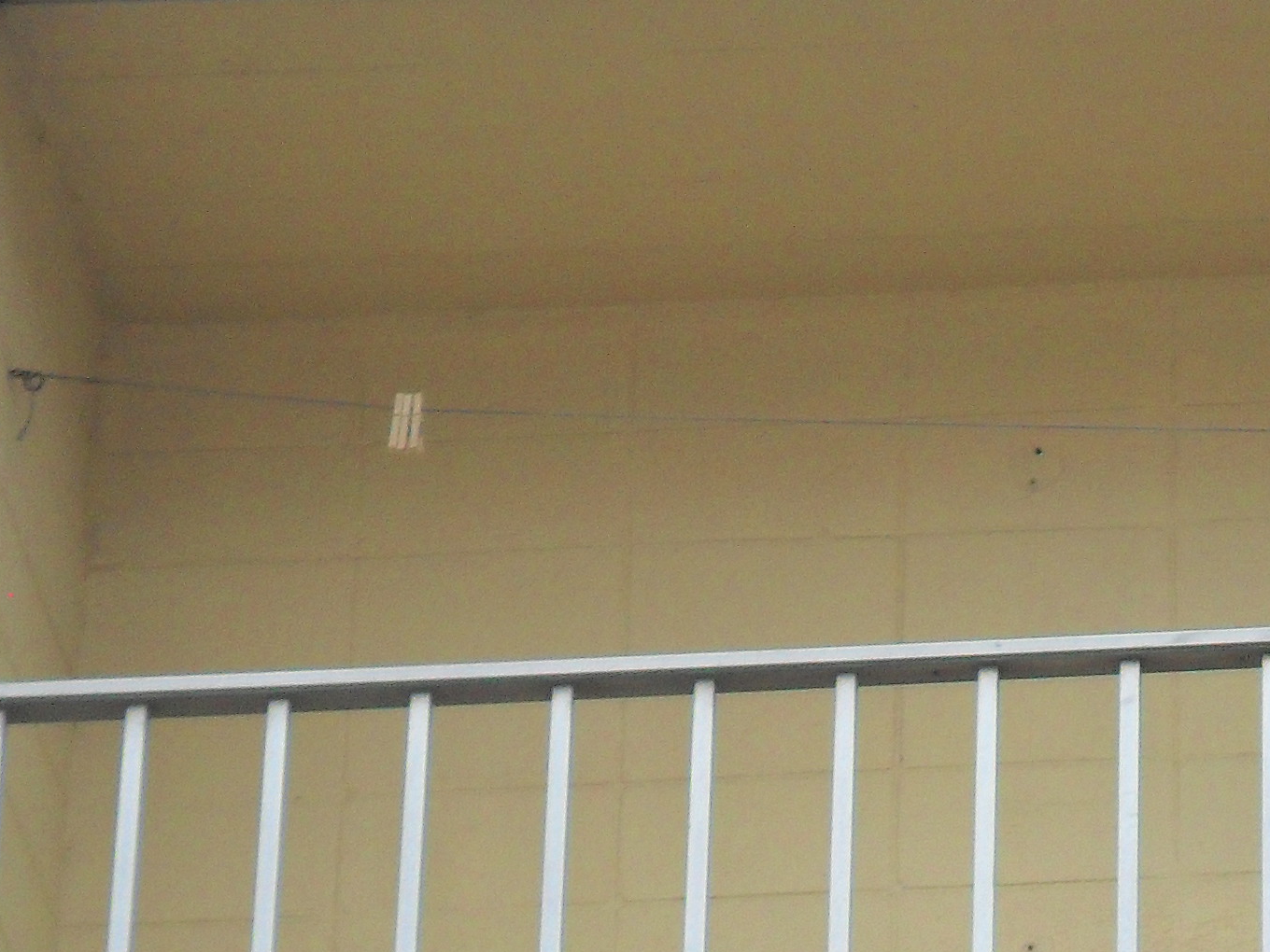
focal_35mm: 253
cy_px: 728
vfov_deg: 5.9
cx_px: 1435
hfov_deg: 7.8
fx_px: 9282
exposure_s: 1/350
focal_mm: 15.4
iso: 100
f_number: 4.3
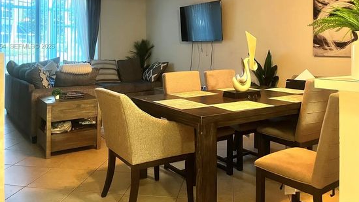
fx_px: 314
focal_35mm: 33
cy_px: 46
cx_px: 182
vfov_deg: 34.8
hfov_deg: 59.5
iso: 400
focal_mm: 5.1
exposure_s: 1/60
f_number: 1.6
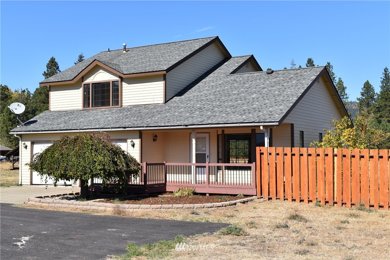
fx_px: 520
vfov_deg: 28.1
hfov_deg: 41.1
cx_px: 195
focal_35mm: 48
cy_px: 130
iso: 200
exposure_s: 1/400
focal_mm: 32
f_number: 10
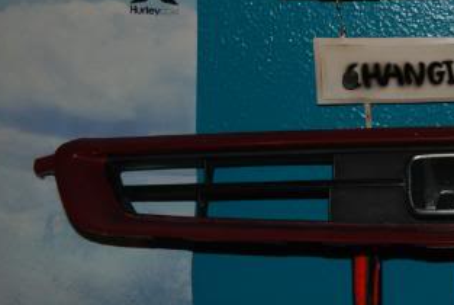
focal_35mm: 98
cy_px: 116
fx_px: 1238
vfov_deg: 14.0
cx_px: 450
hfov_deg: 20.2
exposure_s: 1/60
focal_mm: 32
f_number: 4.5
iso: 200
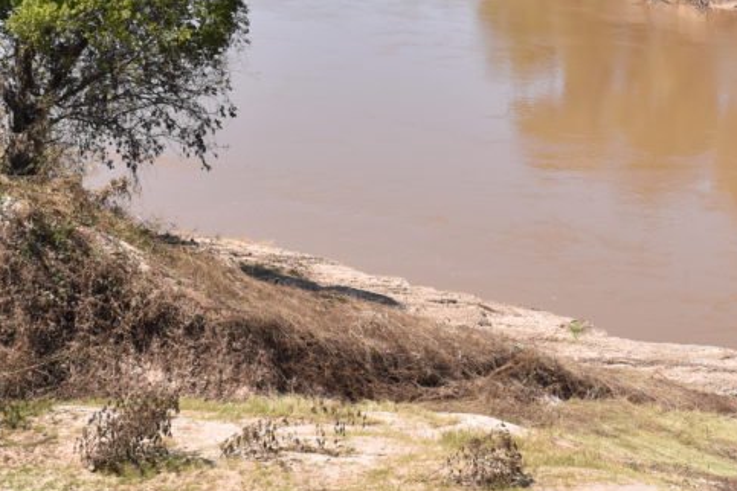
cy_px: -3
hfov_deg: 25.6
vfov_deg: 17.0
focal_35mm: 78
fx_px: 1602
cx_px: 546
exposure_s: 1/400
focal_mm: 21
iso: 200
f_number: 10
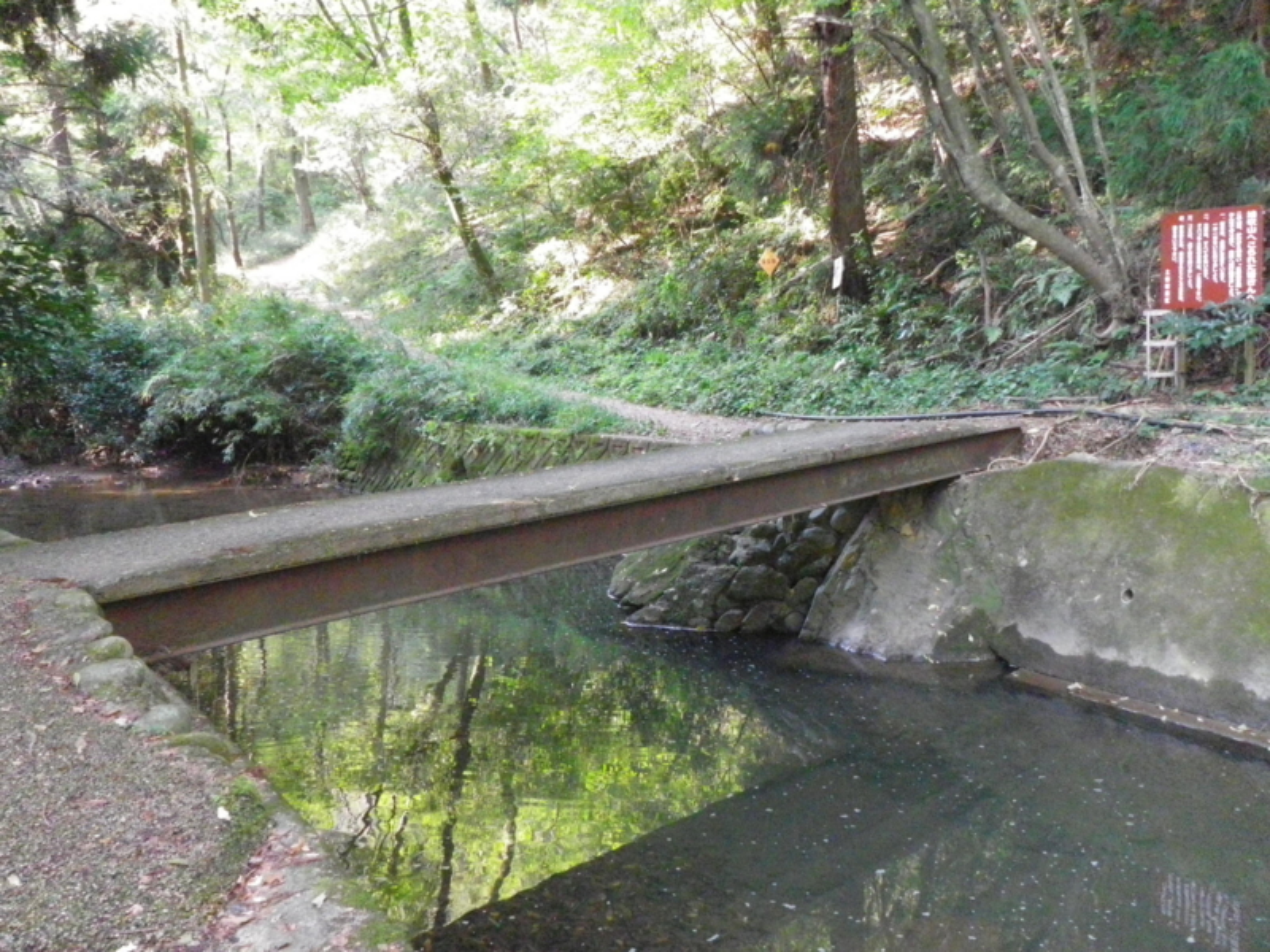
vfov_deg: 40.7
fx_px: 1284
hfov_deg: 52.6
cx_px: 635
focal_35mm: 35
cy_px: 476
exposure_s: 1/60
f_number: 3.8
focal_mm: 6.2
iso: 800
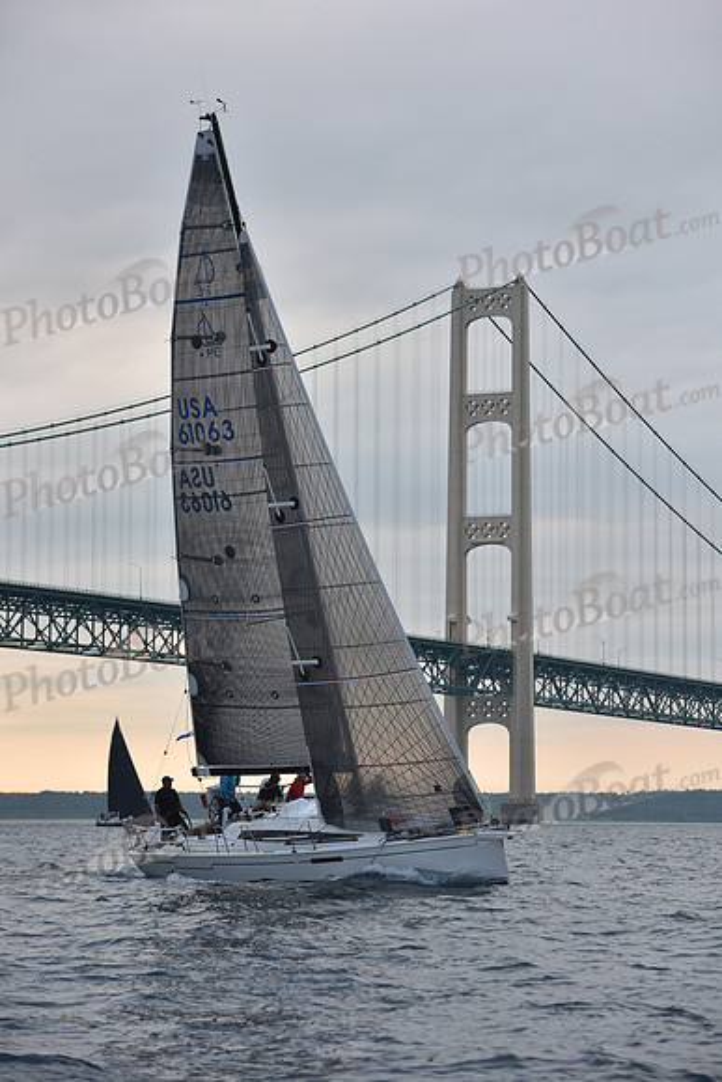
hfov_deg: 11.8
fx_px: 3487
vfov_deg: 17.6
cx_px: 361
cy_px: 541
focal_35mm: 116
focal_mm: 116
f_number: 5.6
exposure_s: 1/640
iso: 500
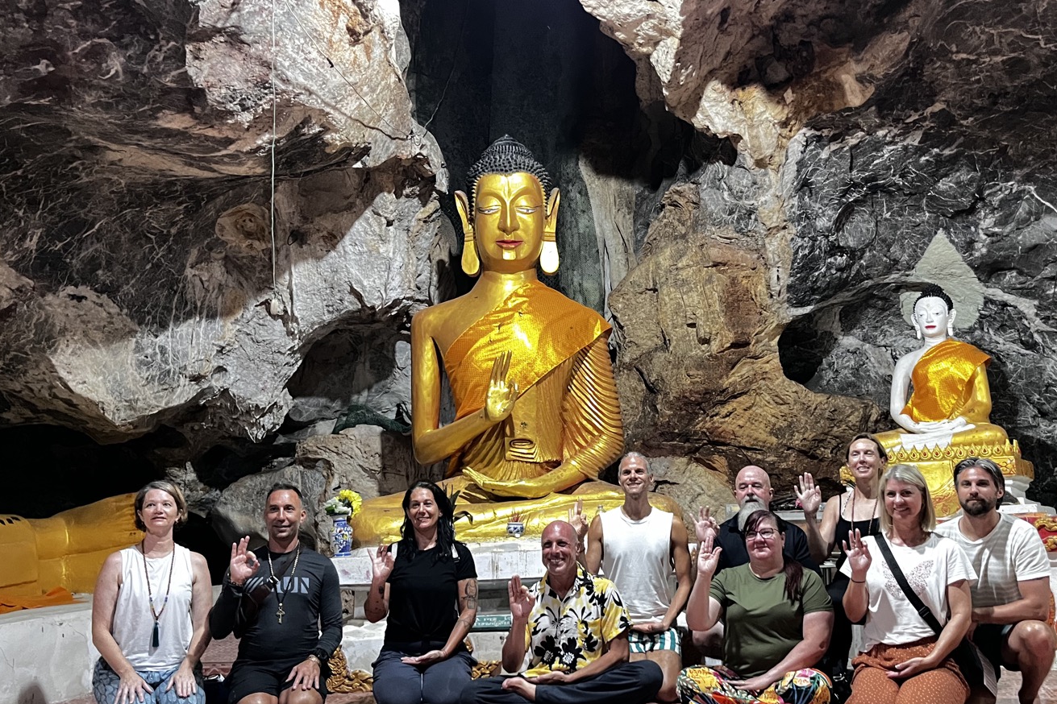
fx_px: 969
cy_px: 432
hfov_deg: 57.1
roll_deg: +2.2
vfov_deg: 39.7
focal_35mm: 33
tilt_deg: +6.4
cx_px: 587
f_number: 1.6
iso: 1250
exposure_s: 1/15
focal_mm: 5.1
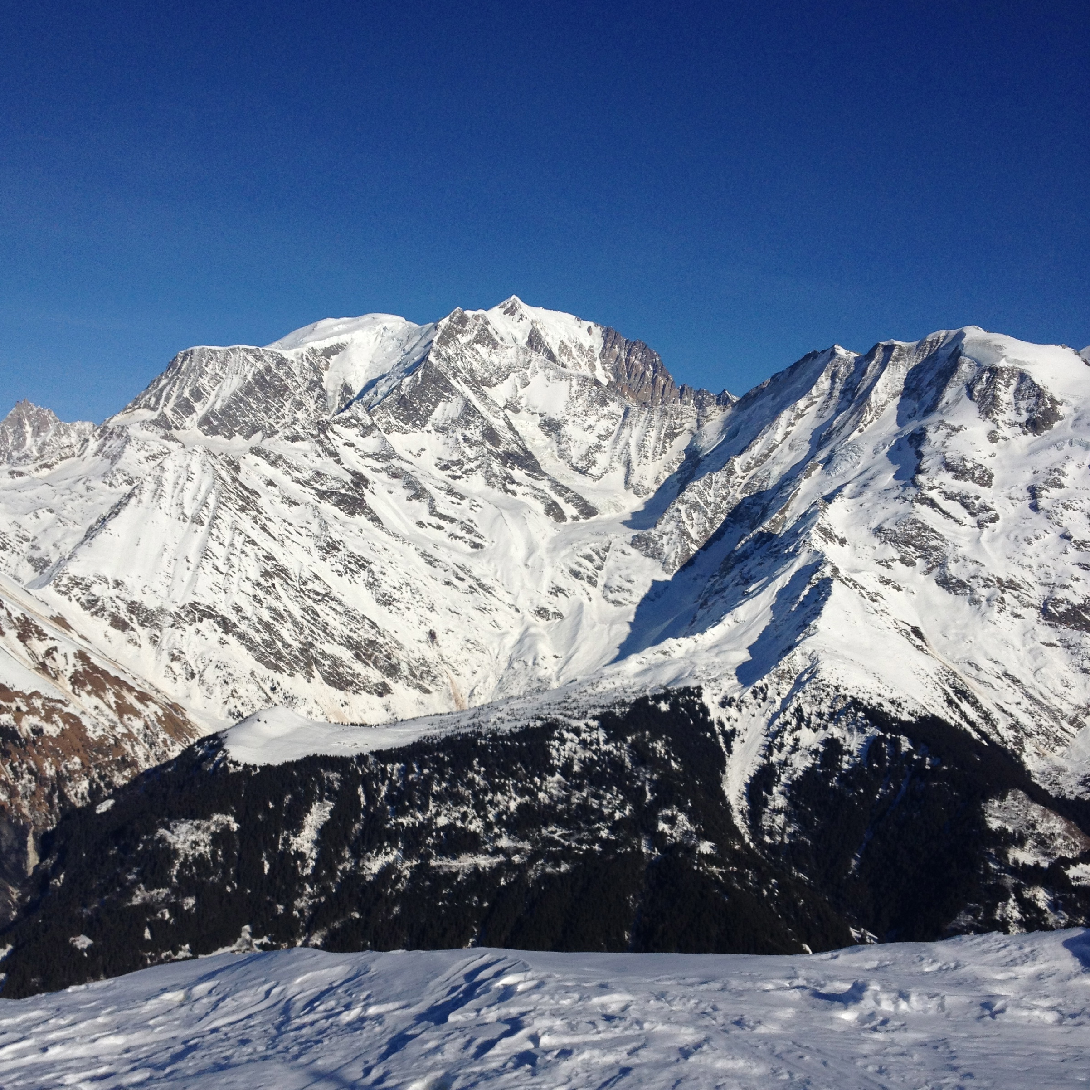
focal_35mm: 42
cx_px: 537
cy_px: 655
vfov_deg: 39.9
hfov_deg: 40.0
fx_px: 1496
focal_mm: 4.28
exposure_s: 1/5525
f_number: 2.4
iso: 64
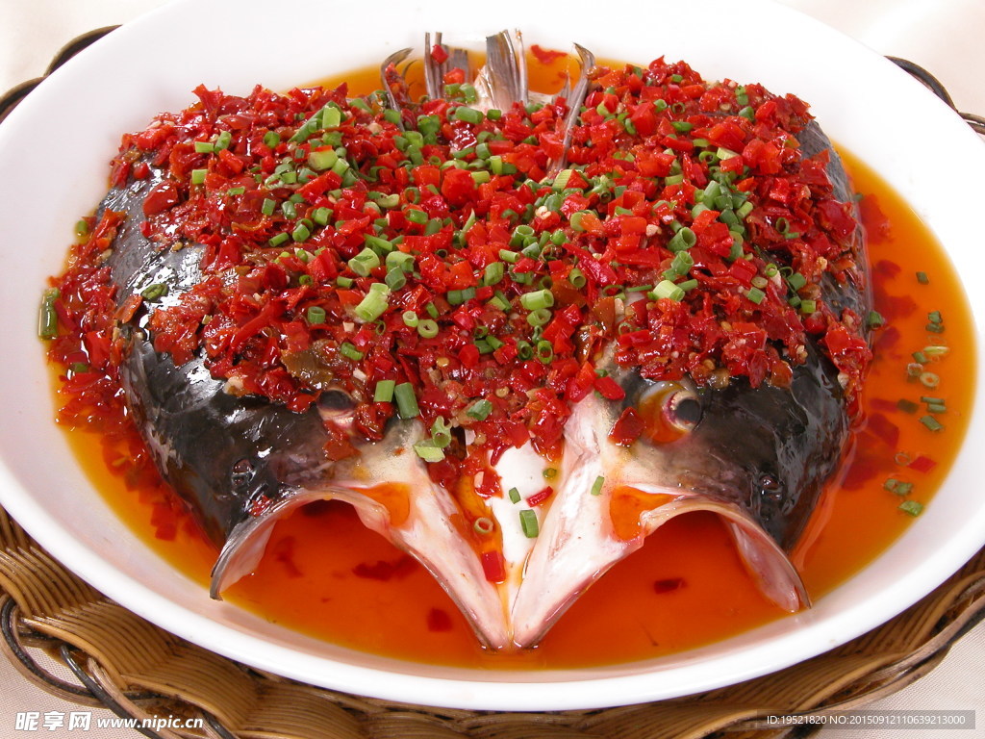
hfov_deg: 23.6
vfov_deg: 17.8
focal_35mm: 83
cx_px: 492
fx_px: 2362
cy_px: 370
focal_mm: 21
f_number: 4.9
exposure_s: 1/125
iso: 100
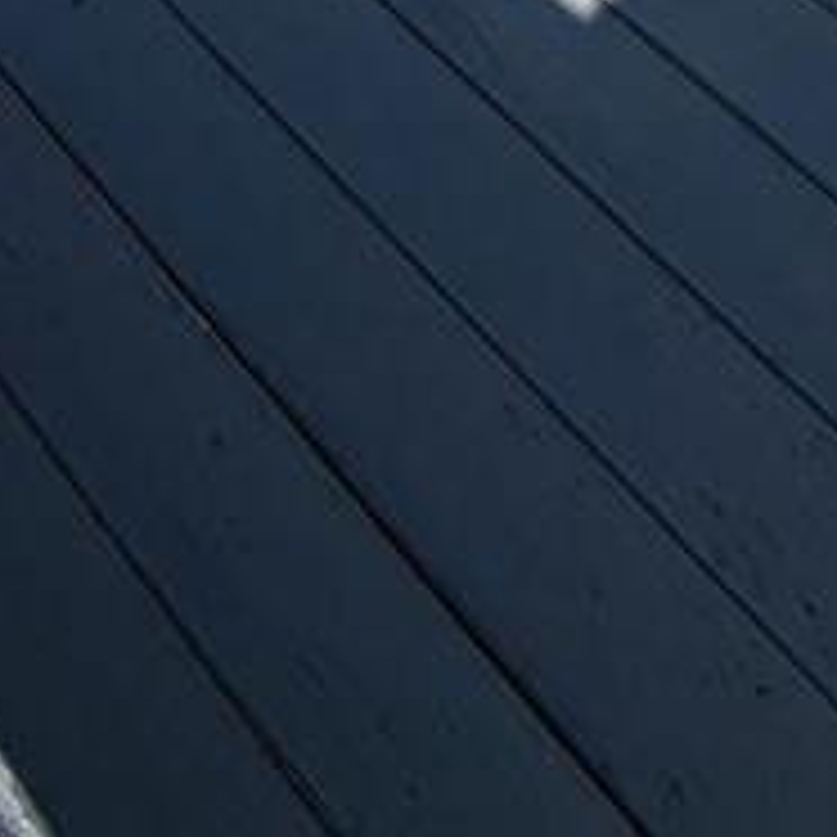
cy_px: -1282
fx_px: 2188
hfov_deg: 21.6
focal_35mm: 80
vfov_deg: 13.7
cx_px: 297
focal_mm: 2.22
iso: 20
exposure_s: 1/1150
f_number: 2.2
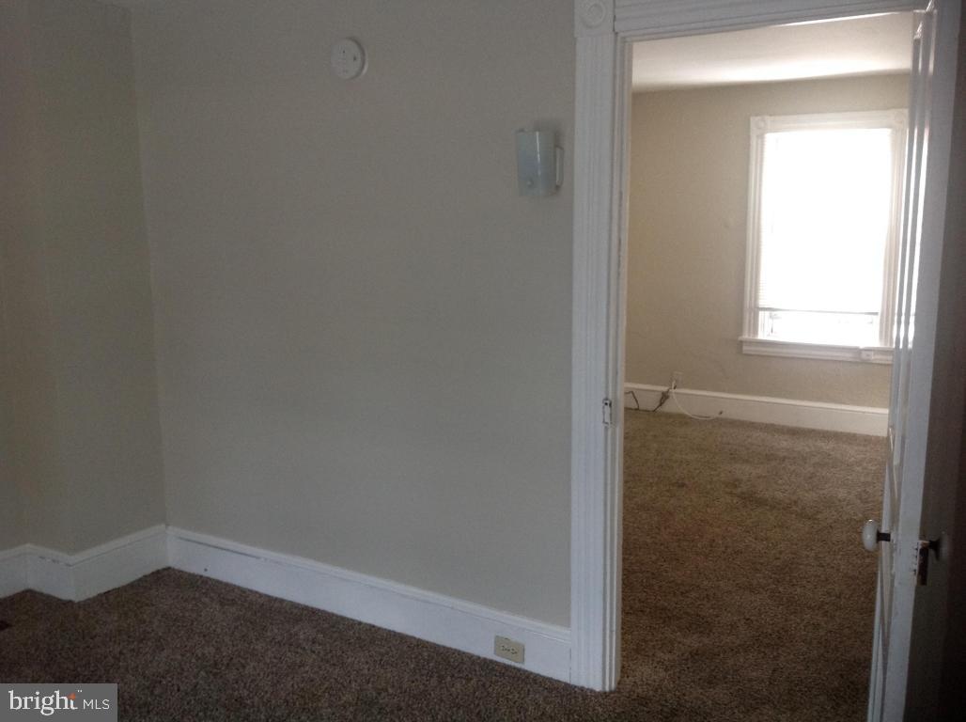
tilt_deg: -8.9
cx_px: 483
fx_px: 975
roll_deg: +0.2
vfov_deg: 40.6
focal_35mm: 35
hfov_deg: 52.7
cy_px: 361
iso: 160
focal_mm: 4.28
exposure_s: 1/15
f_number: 2.4
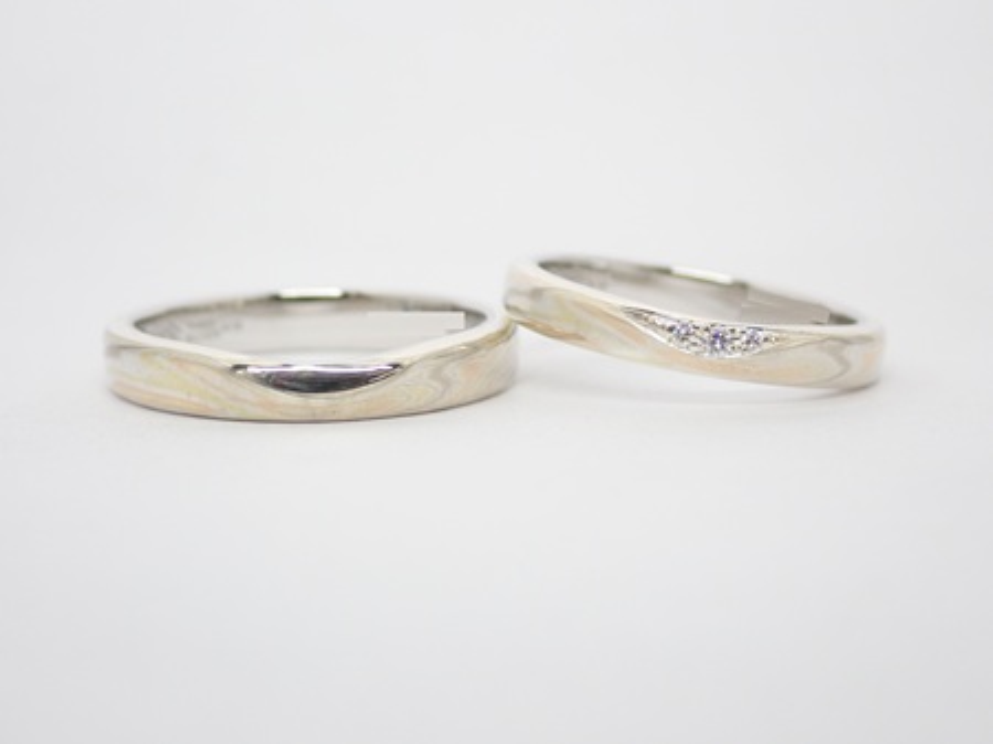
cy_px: 372
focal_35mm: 77
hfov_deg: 25.3
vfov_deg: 19.1
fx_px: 2208
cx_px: 496
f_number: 4.1
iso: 200
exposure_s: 1/100
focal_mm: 13.65
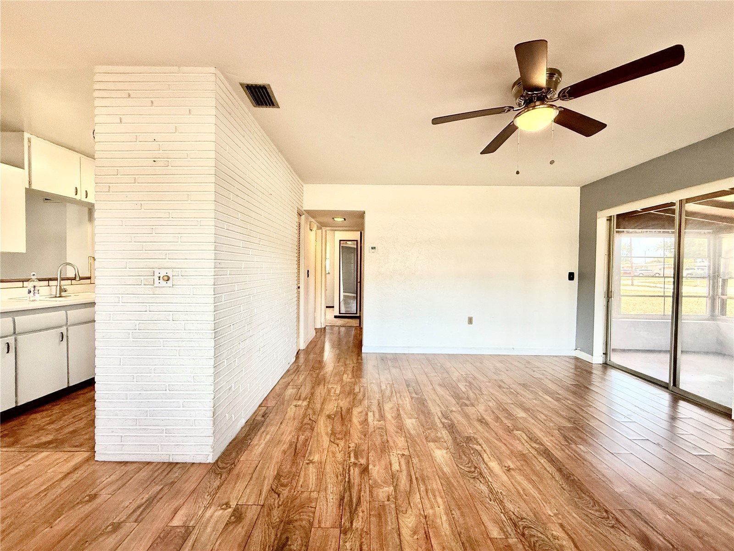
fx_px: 297
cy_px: 276
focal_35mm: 14
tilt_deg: -1.3
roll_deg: -1.1
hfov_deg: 102.1
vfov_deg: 85.7
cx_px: 367
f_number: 2.2
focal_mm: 2.22
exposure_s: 1/120
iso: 250
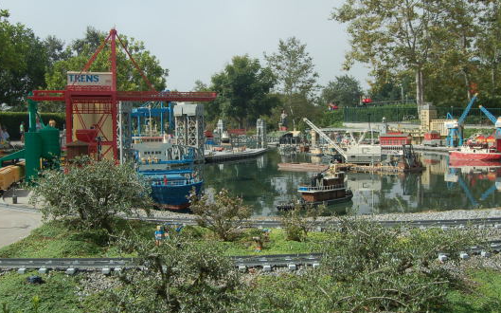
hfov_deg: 52.8
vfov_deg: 34.4
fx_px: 505
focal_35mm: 37
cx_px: 261
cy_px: 141
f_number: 7.1
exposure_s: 1/200
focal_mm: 20
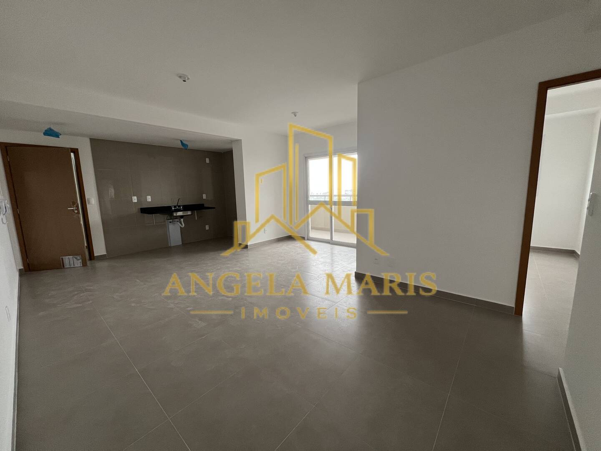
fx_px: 226
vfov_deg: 89.9
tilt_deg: -8.8
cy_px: 226
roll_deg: +1.3
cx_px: 300
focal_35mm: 13
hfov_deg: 106.2
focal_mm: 1.57
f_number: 1.8
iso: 125
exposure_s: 1/99
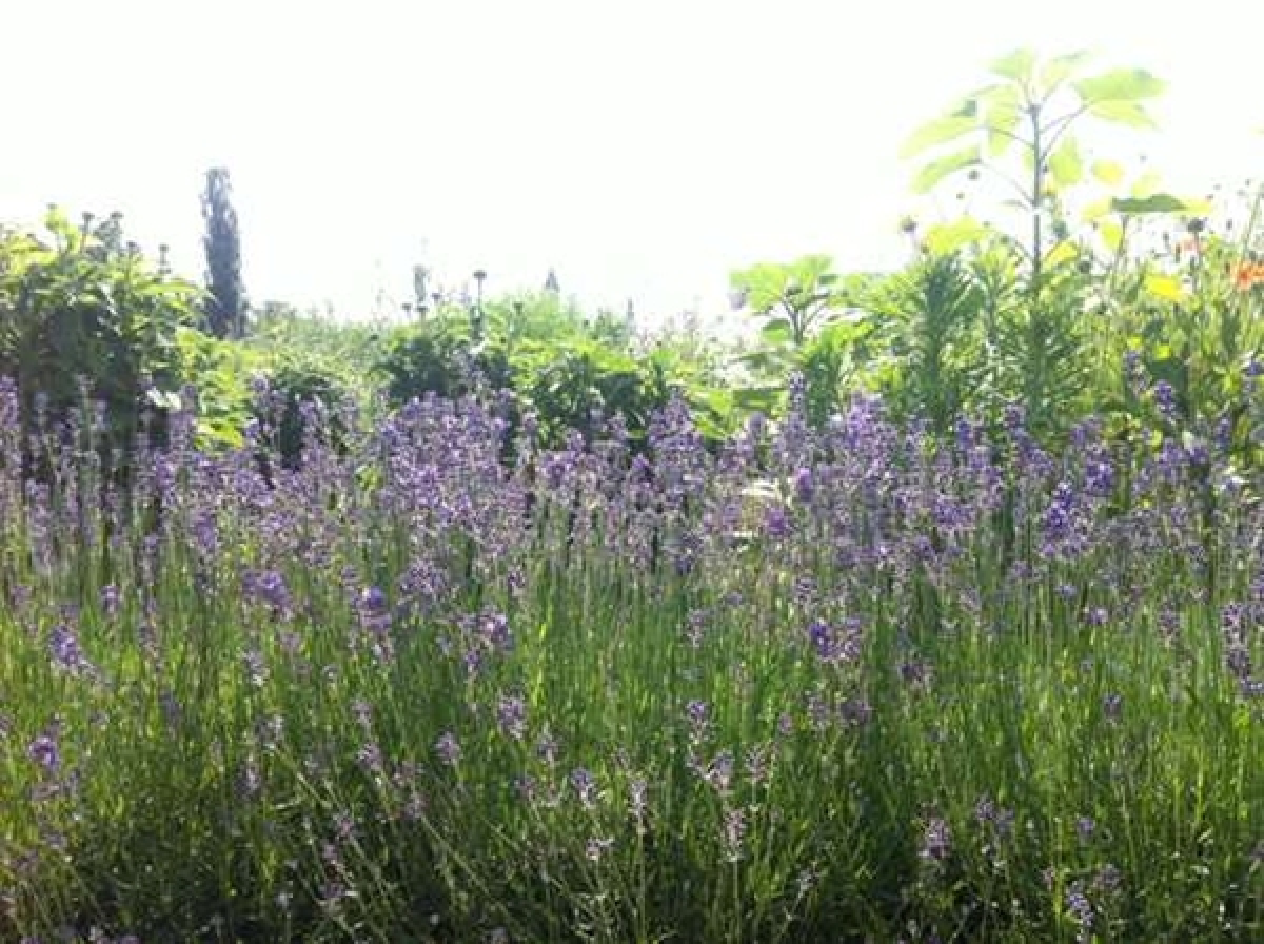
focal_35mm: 35
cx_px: 632
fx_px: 1276
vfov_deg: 40.6
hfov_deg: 52.7
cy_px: 472
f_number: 2.8
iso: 80
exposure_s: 1/569
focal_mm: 3.85
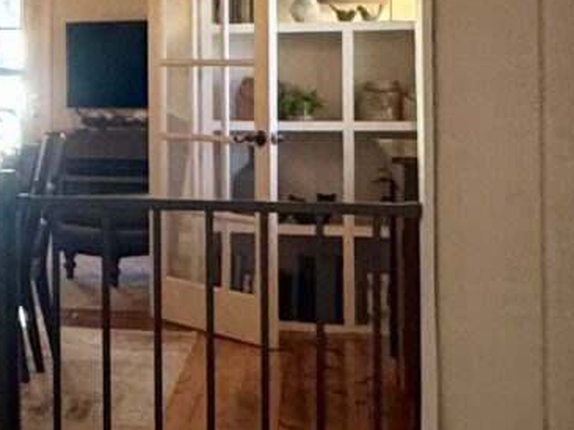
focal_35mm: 98
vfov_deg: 15.0
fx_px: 1624
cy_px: 93
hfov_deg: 16.6
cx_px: -474
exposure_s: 1/60
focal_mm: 2.22
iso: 250
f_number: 2.2
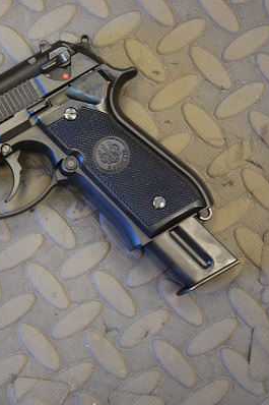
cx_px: 14
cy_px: 202
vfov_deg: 23.7
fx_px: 965
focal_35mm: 86
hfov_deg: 15.6
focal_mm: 38
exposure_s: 1/30
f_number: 4.2
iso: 800
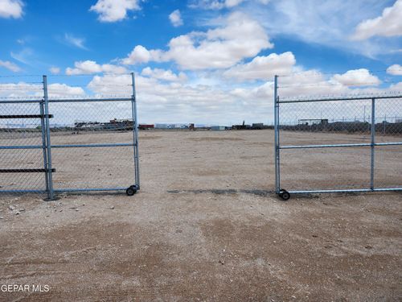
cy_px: 151
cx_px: 201
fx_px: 267
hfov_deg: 73.9
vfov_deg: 58.9
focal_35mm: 23
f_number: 1.8
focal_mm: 5.54
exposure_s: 1/2128
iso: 25
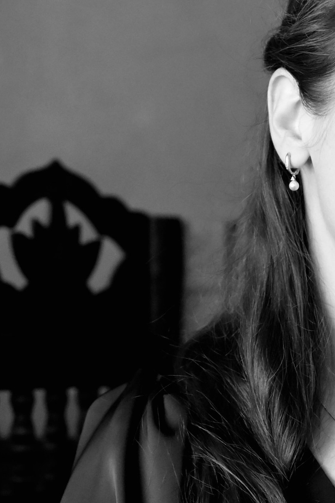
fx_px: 2276
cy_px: 397
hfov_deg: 8.3
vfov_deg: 12.6
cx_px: 469
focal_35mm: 163
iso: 3200
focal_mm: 50
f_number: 2.5
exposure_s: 1/800
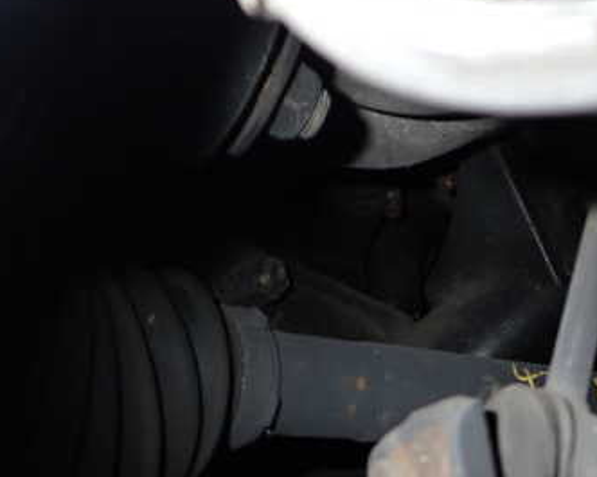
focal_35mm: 53
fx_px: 936
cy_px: 320
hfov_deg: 34.8
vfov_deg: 28.4
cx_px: 435
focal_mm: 5.4
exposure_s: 1/30
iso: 250
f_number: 6.3
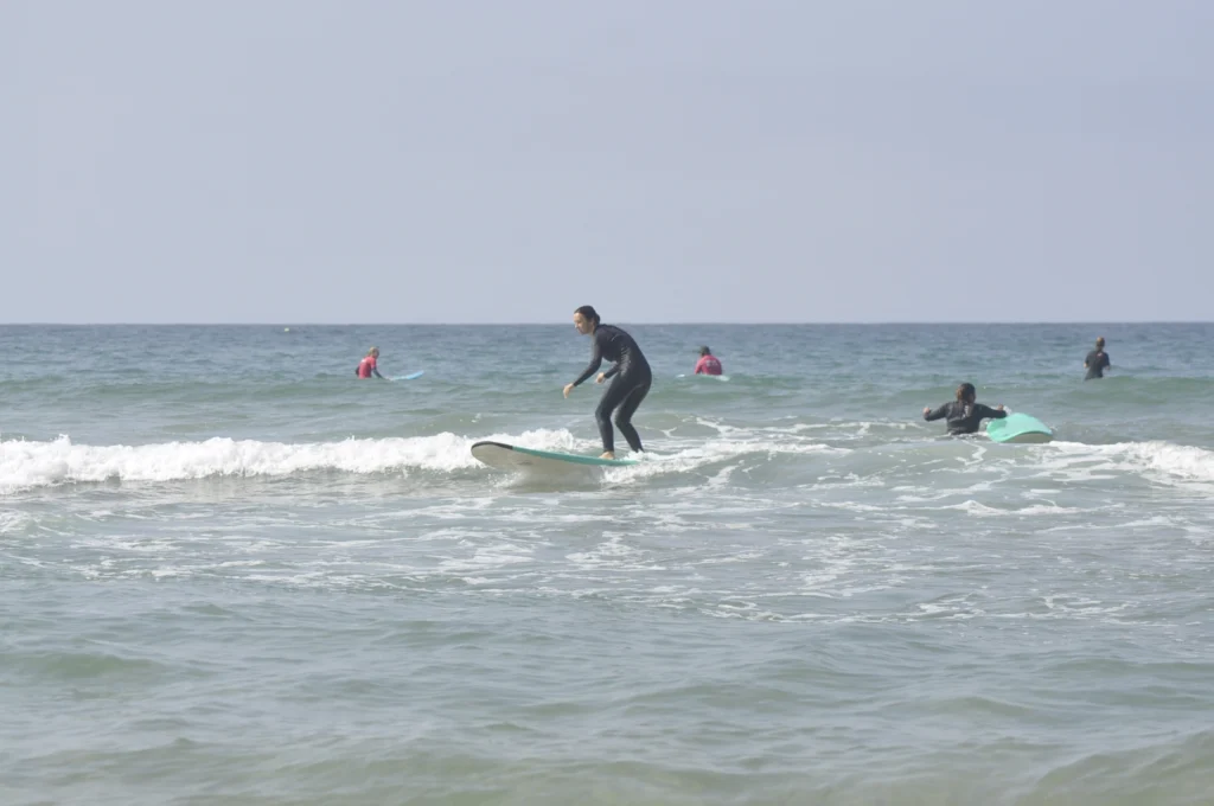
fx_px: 4951
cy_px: 403
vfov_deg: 9.3
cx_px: 607
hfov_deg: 14.0
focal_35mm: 147
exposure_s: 1/2000
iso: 400
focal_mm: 98
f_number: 7.1
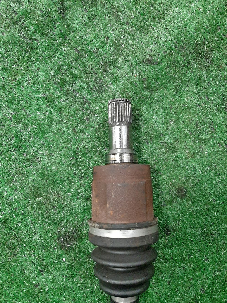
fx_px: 245
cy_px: 153
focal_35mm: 28
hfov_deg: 49.7
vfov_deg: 63.4
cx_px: 116
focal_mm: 3.93
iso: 381
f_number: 1.7
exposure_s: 1/25
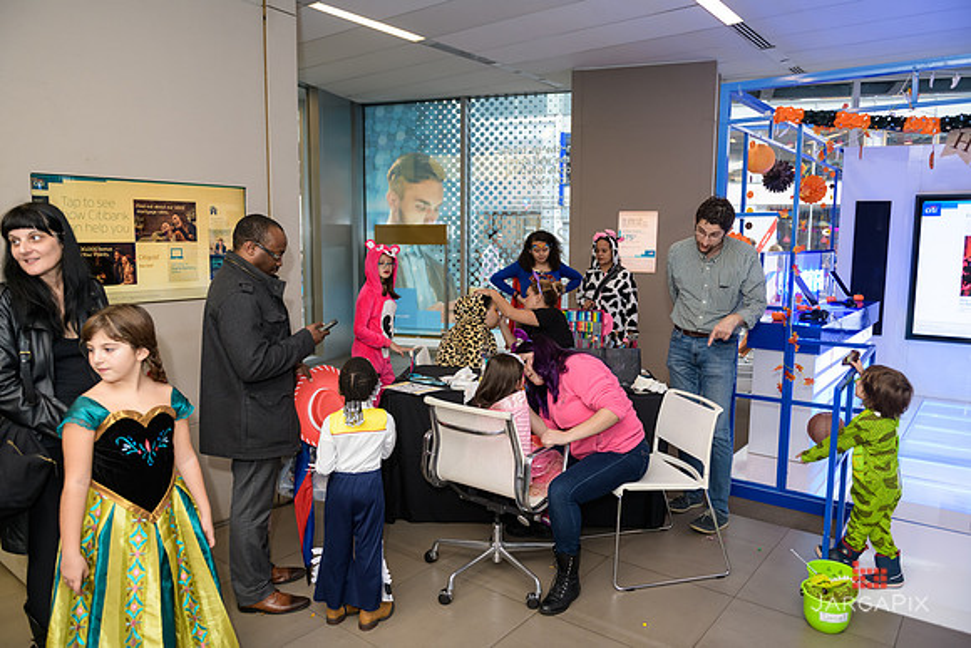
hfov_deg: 69.4
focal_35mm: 26
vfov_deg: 49.6
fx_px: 701
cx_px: 486
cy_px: 324
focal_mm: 26
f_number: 3.2
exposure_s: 1/200
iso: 800
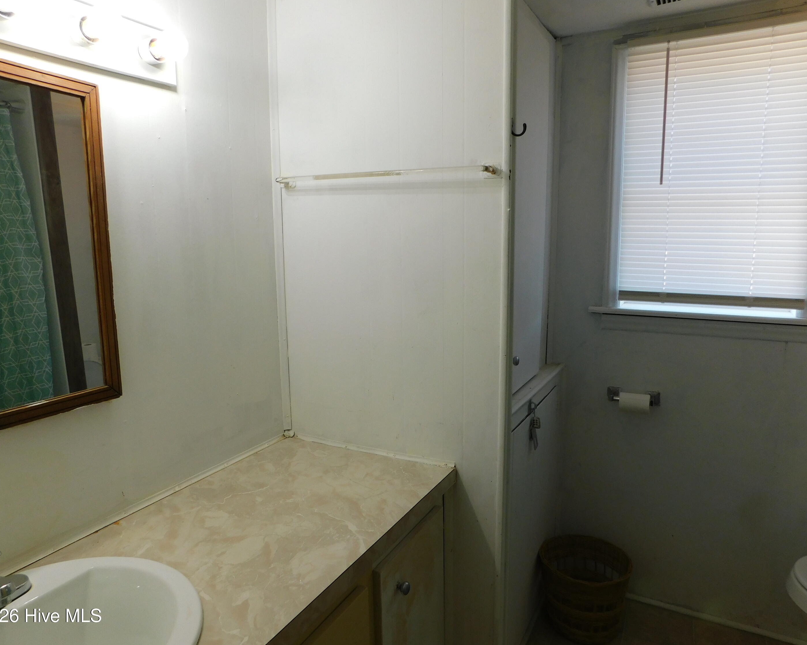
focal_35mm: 24
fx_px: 573
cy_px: 322
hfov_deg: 70.3
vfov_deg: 58.8
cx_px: 395
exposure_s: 1/125
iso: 125
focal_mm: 4
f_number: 3
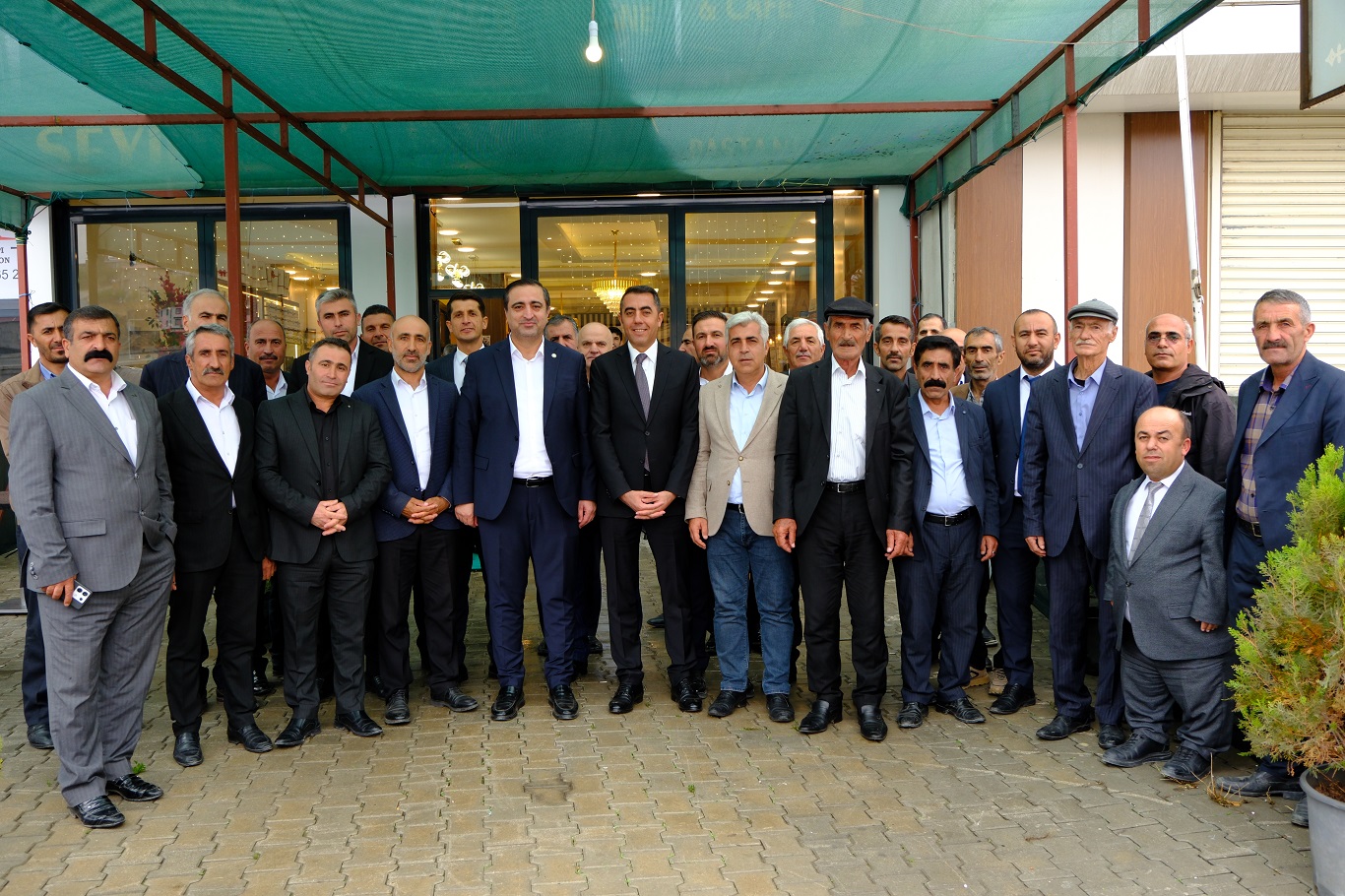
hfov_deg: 61.9
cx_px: 672
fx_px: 1120
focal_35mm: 30
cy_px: 448
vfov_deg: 43.6
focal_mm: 20.2
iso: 500
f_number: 4.5
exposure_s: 1/250
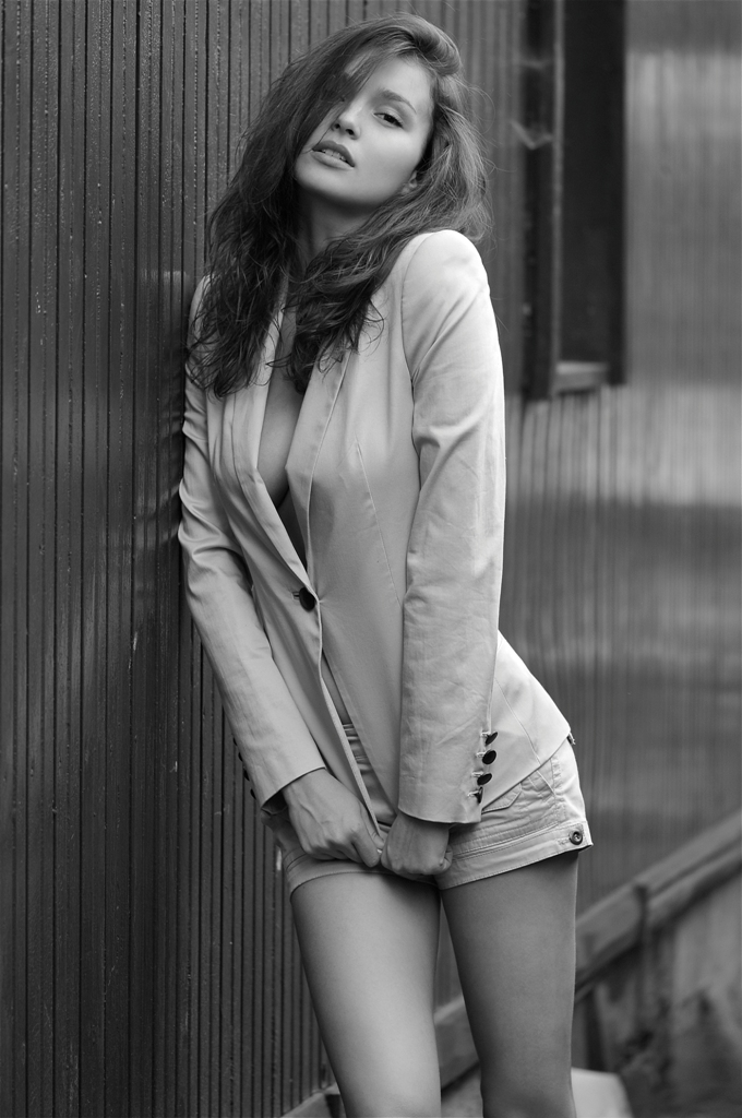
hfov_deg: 8.7
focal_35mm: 158
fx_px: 4882
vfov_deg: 13.1
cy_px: 559
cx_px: 371
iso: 200
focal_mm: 105
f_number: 2.8
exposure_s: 1/160
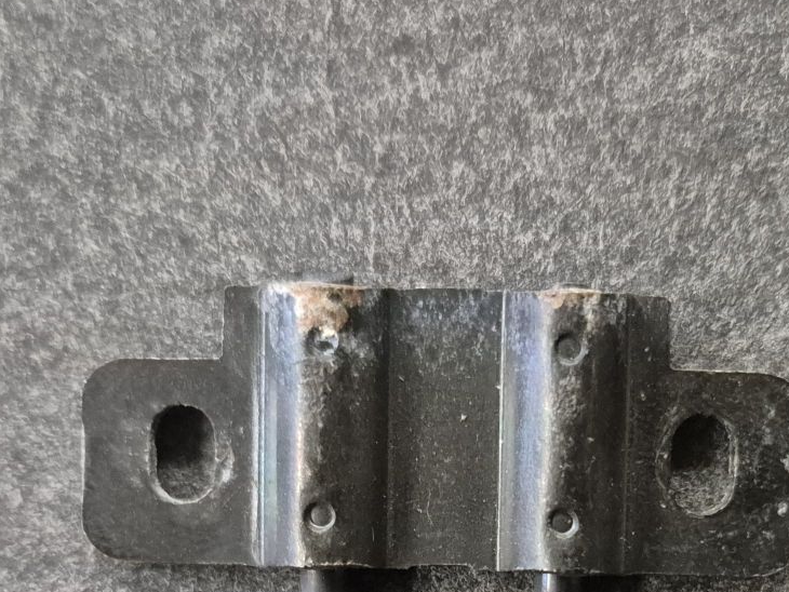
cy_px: 623
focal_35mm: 63
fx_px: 1436
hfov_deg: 30.6
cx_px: 483
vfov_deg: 22.2
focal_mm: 5.4
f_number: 1.8
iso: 2500
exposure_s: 1/100
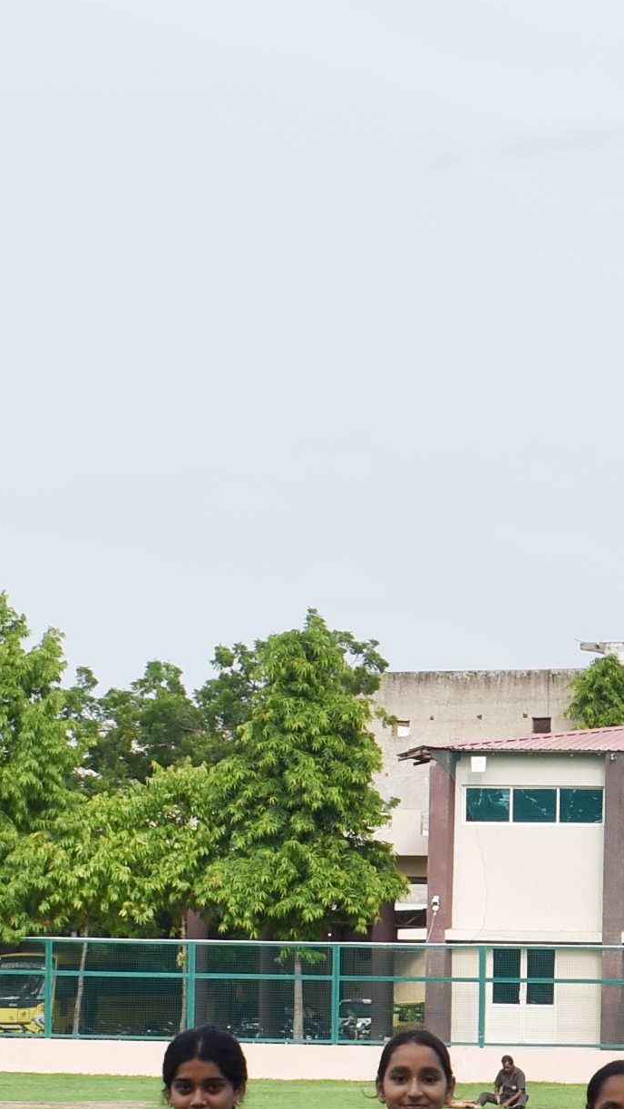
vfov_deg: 16.0
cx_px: 719
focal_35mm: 133
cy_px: 913
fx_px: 3910
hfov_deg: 9.0
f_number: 9
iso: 100
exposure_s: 1/200
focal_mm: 23
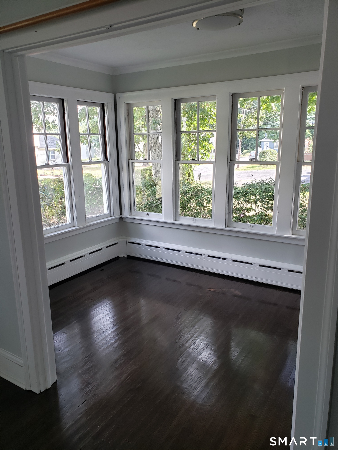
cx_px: 169
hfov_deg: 53.1
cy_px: 225
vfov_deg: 67.3
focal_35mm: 26
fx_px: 338
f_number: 2.4
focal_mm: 4.3
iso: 64
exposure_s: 1/60
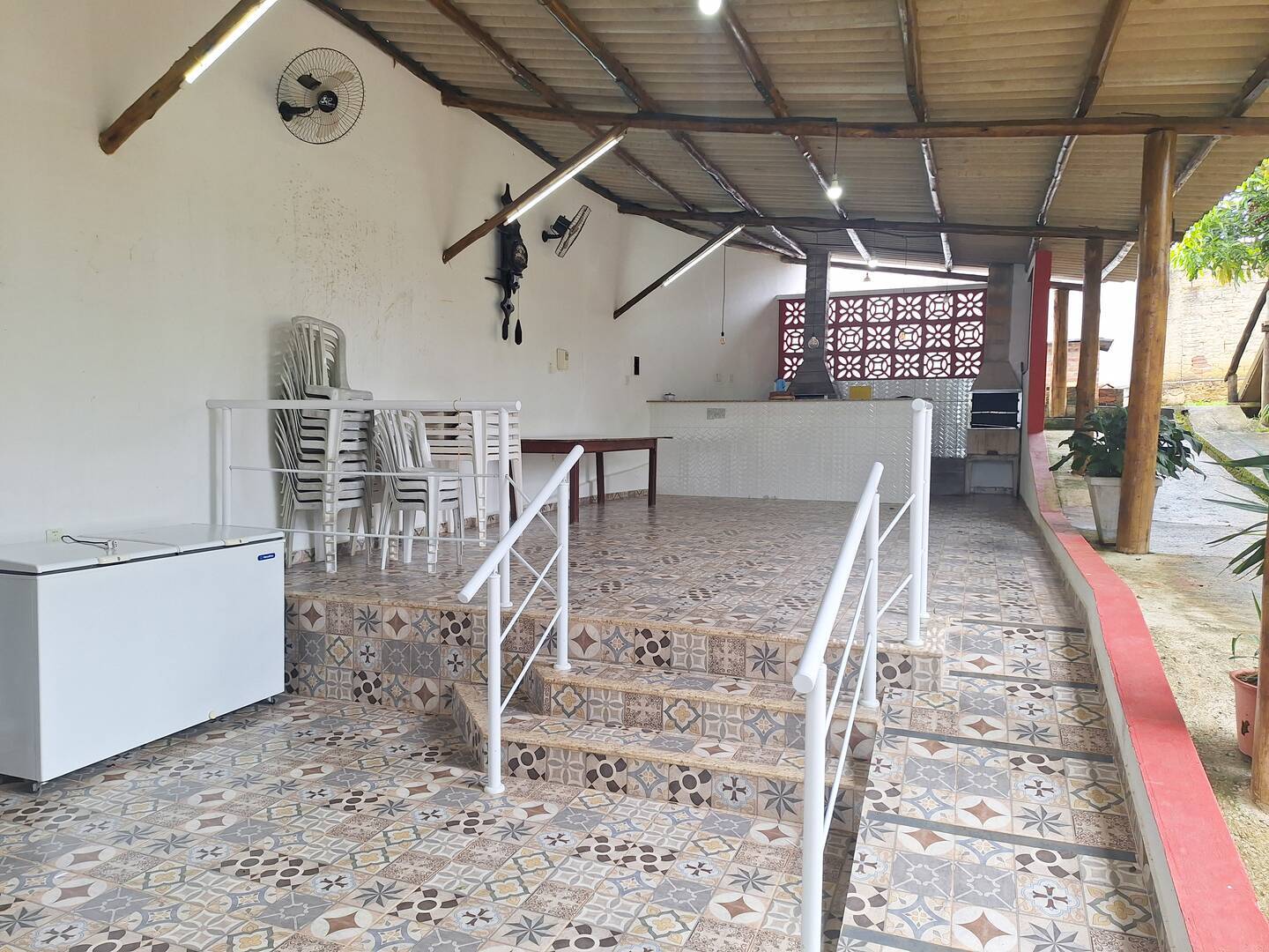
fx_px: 843
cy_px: 476
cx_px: 634
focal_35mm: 23
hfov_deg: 73.9
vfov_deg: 58.9
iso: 40
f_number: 1.8
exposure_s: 1/120
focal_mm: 5.54
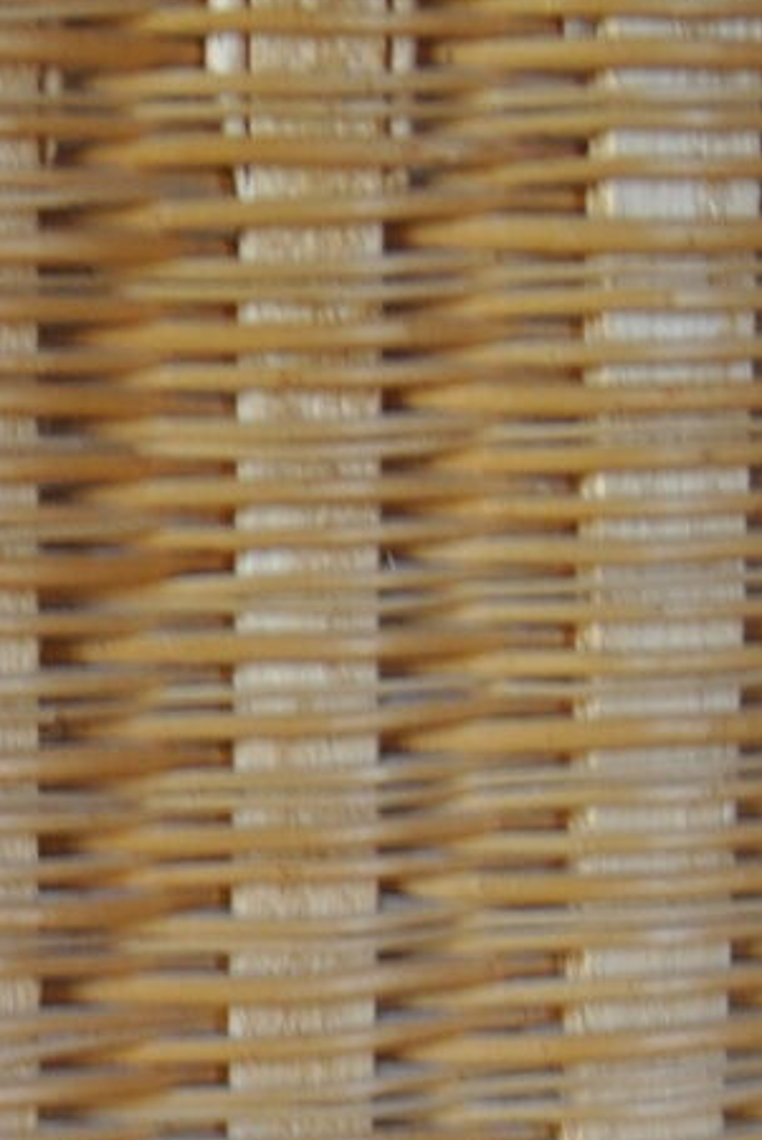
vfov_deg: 15.1
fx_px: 4086
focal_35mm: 129
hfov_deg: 10.4
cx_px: -205
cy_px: 1523
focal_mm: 20
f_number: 3.5
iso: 280
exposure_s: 1/30
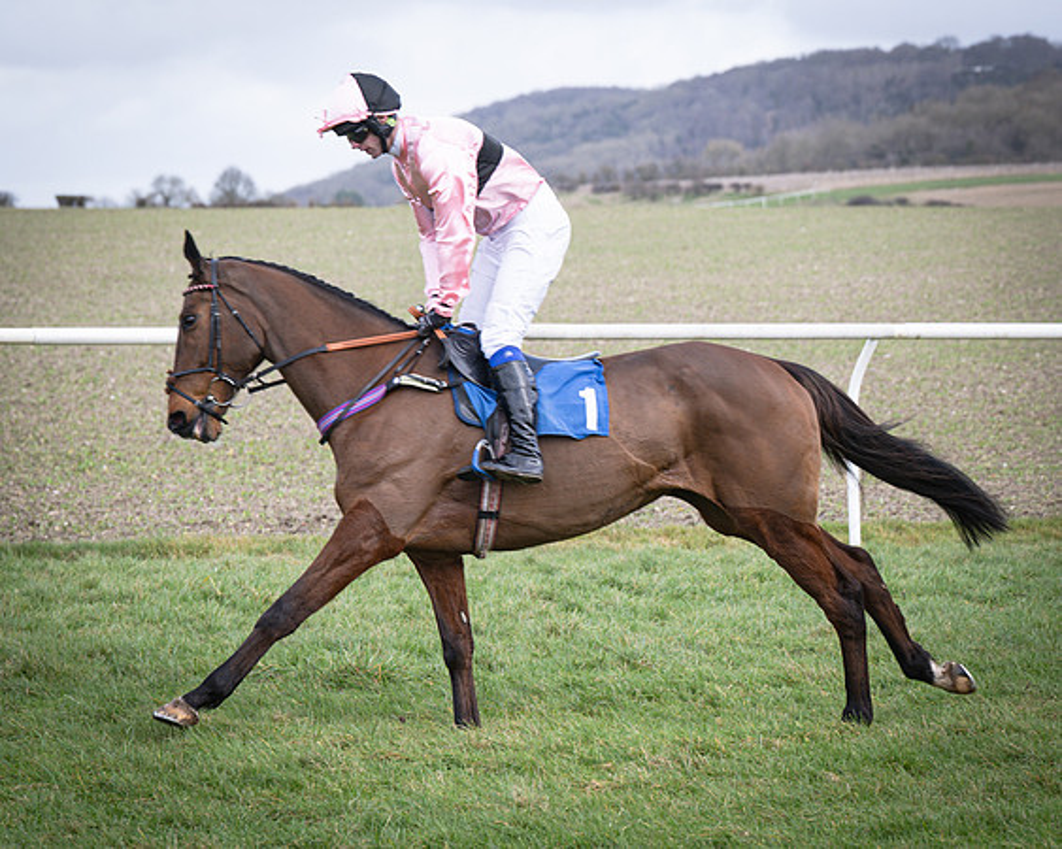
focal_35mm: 159
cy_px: 412
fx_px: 5002
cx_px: 499
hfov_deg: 12.1
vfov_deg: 9.7
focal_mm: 86
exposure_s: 1/640
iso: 200
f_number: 4
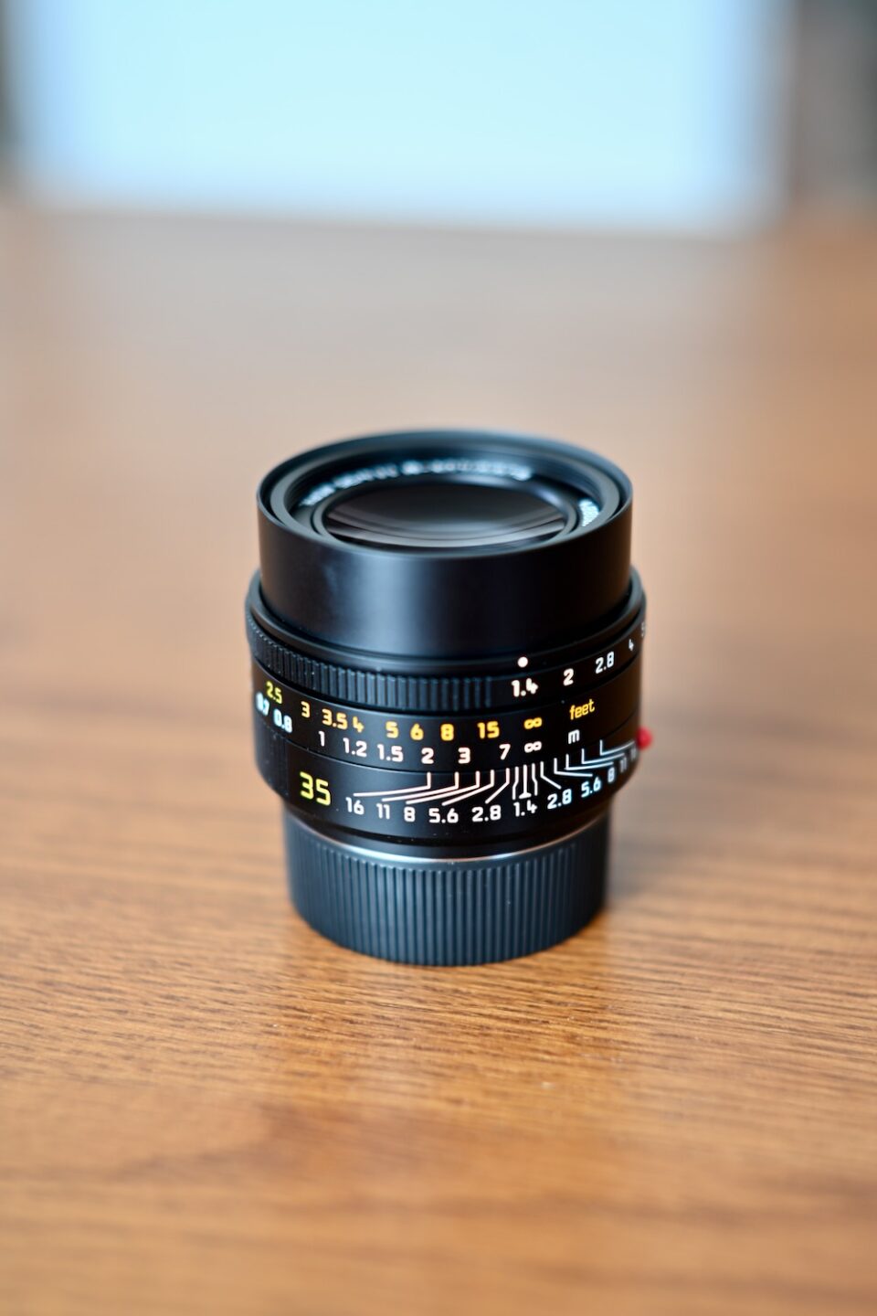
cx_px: 438
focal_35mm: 75
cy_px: 658
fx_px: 2740
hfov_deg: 18.2
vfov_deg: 27.0
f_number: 1.4
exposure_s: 1/100
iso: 250
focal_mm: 75
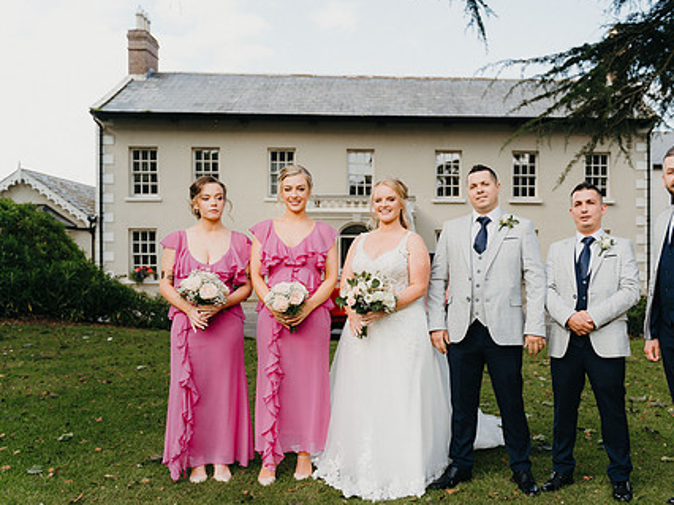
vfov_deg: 38.6
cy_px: 286
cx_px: 449
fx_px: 720
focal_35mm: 37
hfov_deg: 49.3
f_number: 2.8
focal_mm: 28
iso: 125
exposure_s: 1/500
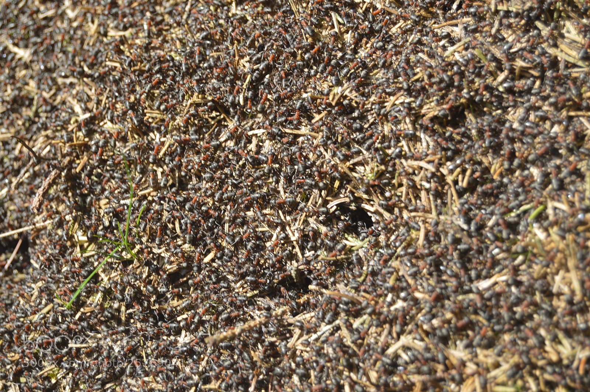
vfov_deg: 16.5
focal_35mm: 82
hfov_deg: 24.6
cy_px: 196
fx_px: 1351
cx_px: 295
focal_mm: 55
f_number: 6.3
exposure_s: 1/160
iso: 100
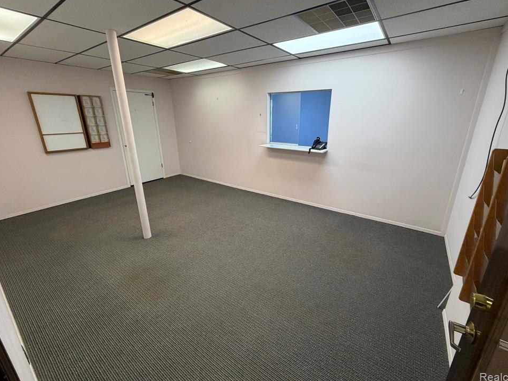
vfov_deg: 81.7
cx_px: 261
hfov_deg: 98.1
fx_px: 220
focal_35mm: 15
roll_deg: +0.8
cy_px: 182
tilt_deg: -17.4
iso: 250
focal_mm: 2.22
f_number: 2.2
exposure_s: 1/120
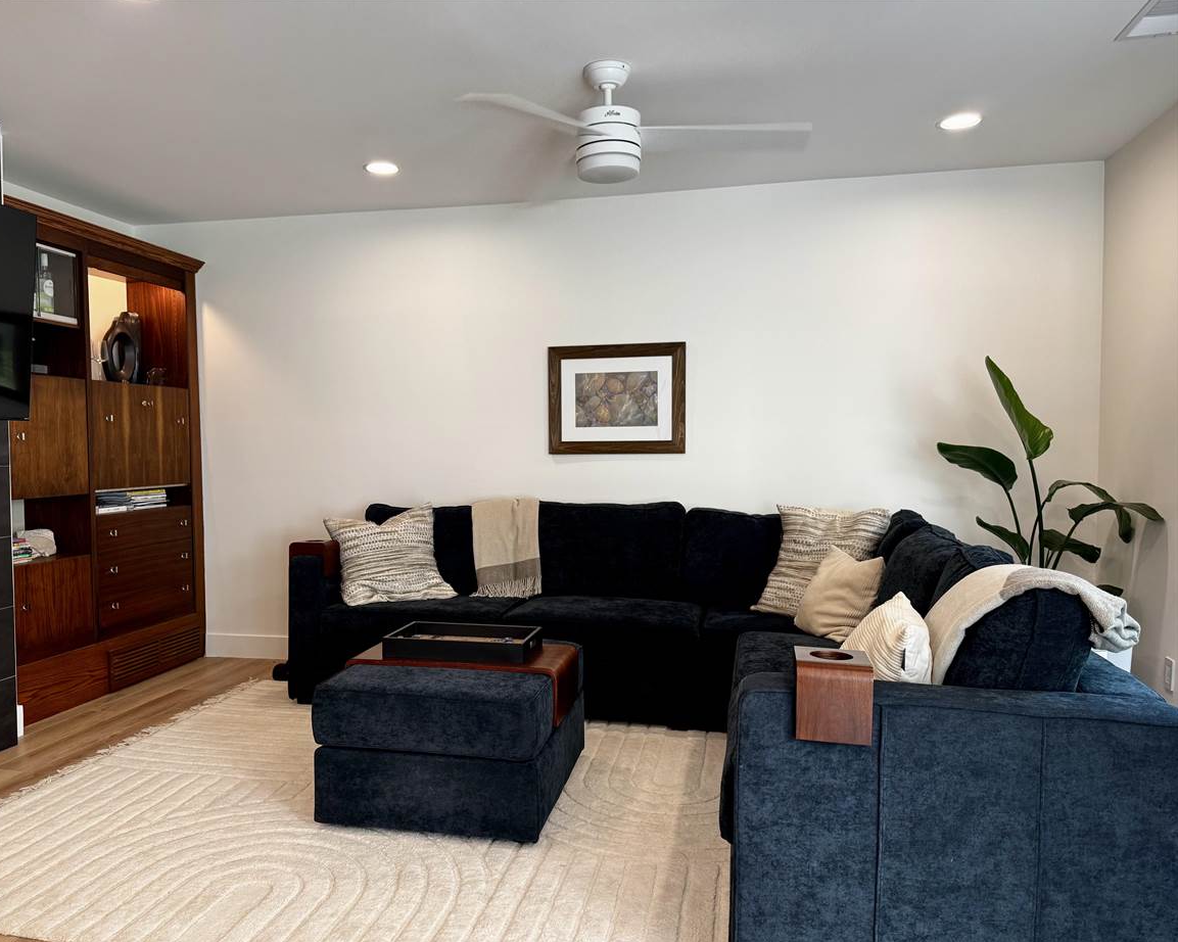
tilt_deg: -2.6
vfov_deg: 54.9
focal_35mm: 26
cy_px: 486
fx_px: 906
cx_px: 526
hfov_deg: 65.9
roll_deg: +0.1
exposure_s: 1/120
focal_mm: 6.76
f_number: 1.78
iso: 160
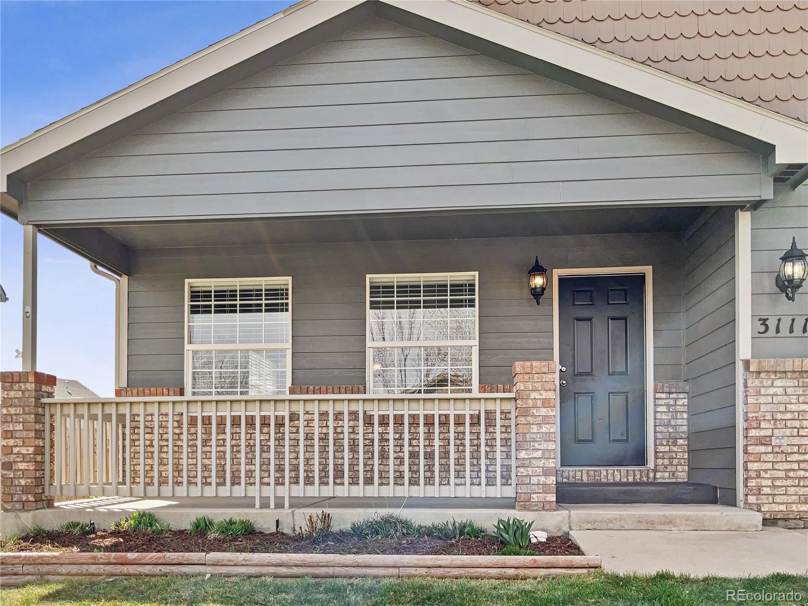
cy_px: 303
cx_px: 404
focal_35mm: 29
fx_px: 677
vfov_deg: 48.2
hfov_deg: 61.7
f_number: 1.8
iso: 20
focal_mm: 3
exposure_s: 1/500
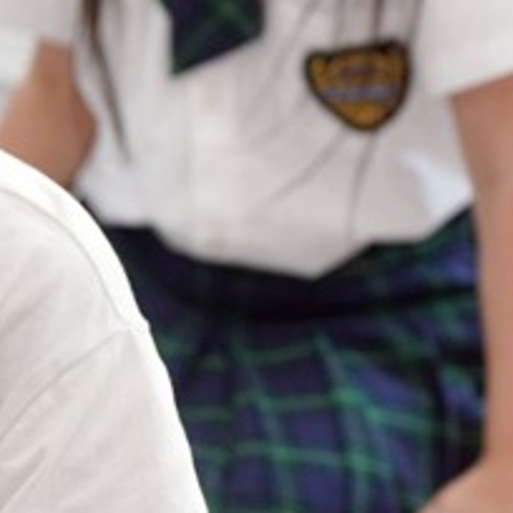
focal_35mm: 464
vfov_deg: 3.8
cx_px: -450
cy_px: 367
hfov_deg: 3.7
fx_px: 7780
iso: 800
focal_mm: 124
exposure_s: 1/160
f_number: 4
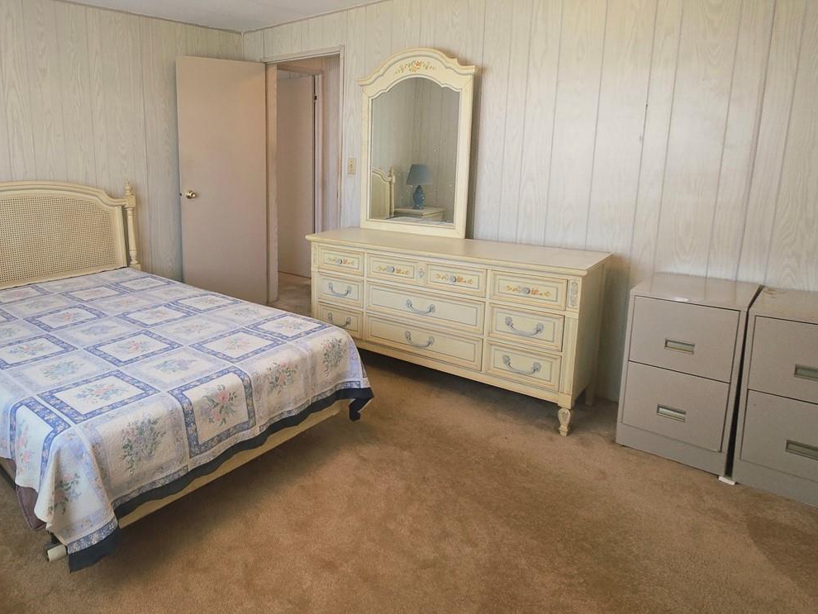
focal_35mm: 21
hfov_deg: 76.5
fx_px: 496
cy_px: 245
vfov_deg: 62.9
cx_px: 274
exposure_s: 1/60
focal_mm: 2.2
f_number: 2.2
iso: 80
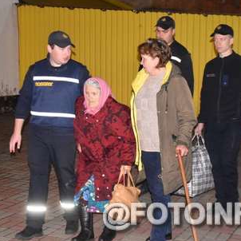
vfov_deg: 24.3
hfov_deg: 24.3
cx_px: 118
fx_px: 559
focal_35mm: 71
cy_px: 119
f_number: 4.2
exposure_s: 1/60
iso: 6400
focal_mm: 30
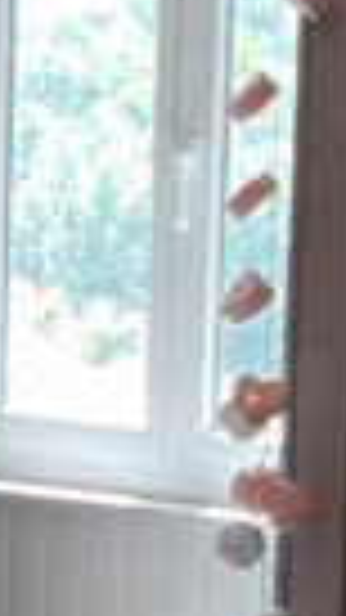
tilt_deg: -7.9
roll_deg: -0.6
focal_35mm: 166
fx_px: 2709
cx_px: -279
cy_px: 342
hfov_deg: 7.1
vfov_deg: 13.0
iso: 64
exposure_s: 1/100
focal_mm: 5.1
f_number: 1.6
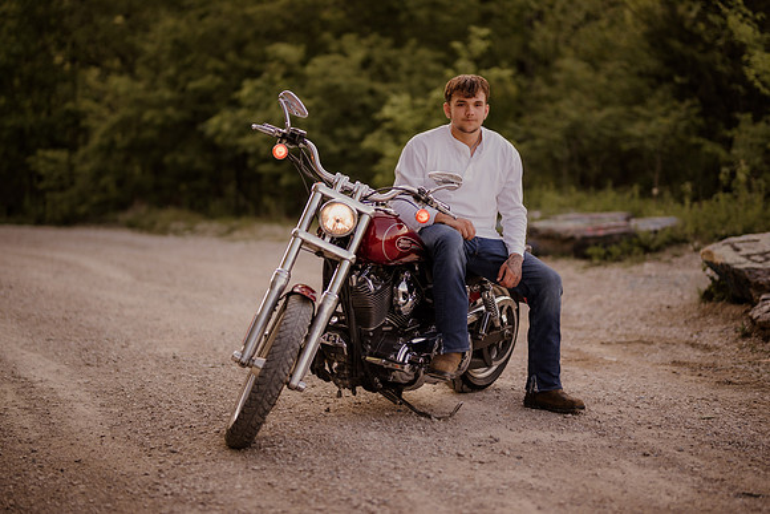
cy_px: 257
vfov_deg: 16.1
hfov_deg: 23.9
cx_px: 385
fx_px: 1818
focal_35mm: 85
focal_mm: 85
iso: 100
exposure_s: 1/400
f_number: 1.4
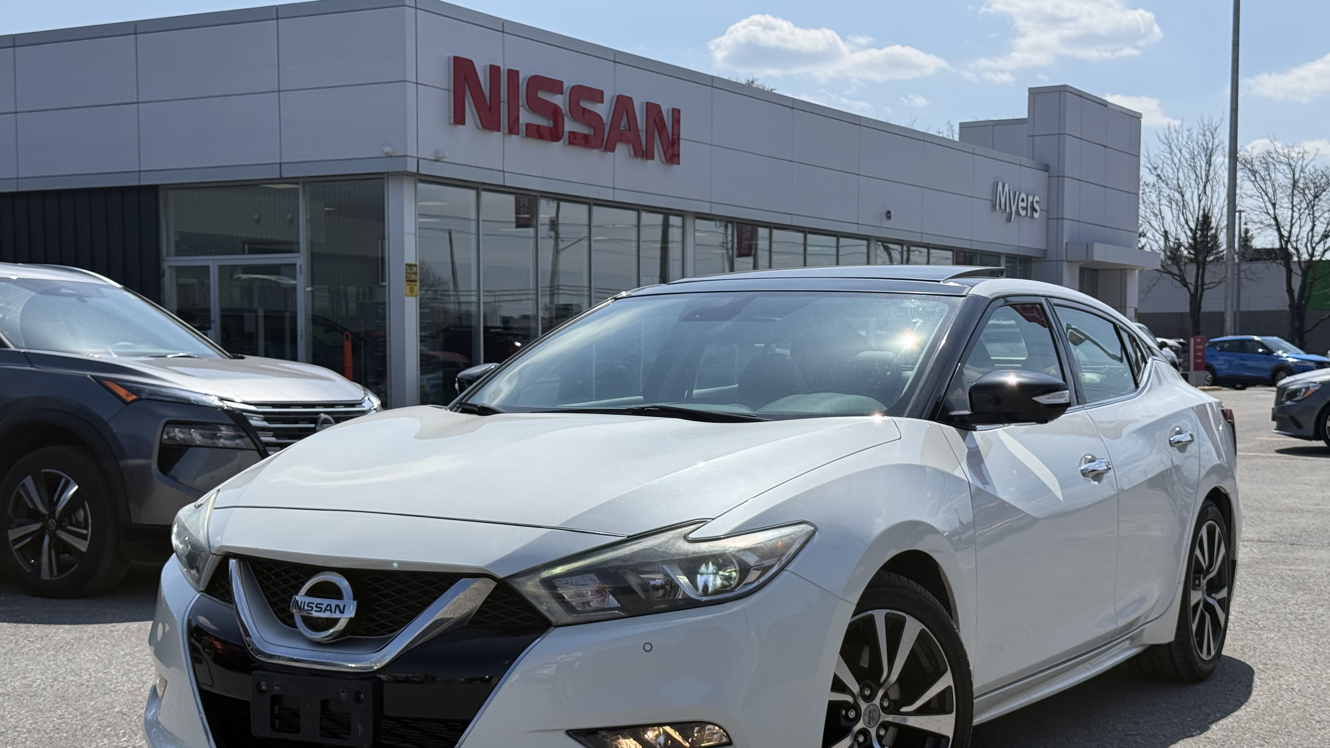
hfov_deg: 39.2
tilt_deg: -3.1
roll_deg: -0.2
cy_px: 452
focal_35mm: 53
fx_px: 1869
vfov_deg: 22.6
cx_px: 669
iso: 64
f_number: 1.78
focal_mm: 6.76
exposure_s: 1/8772
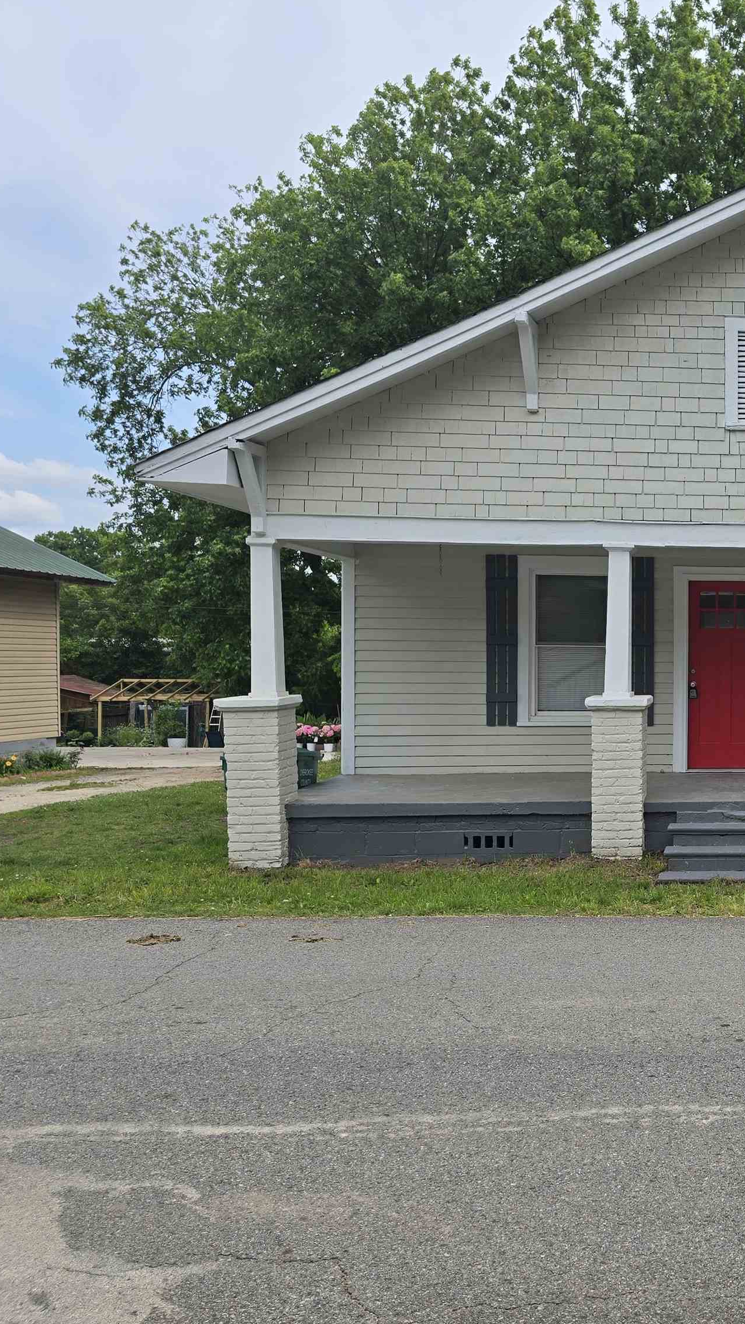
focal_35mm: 34
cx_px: 856
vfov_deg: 58.0
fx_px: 1194
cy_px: 661
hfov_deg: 30.3
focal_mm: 6.3
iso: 12
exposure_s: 1/629
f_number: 1.7
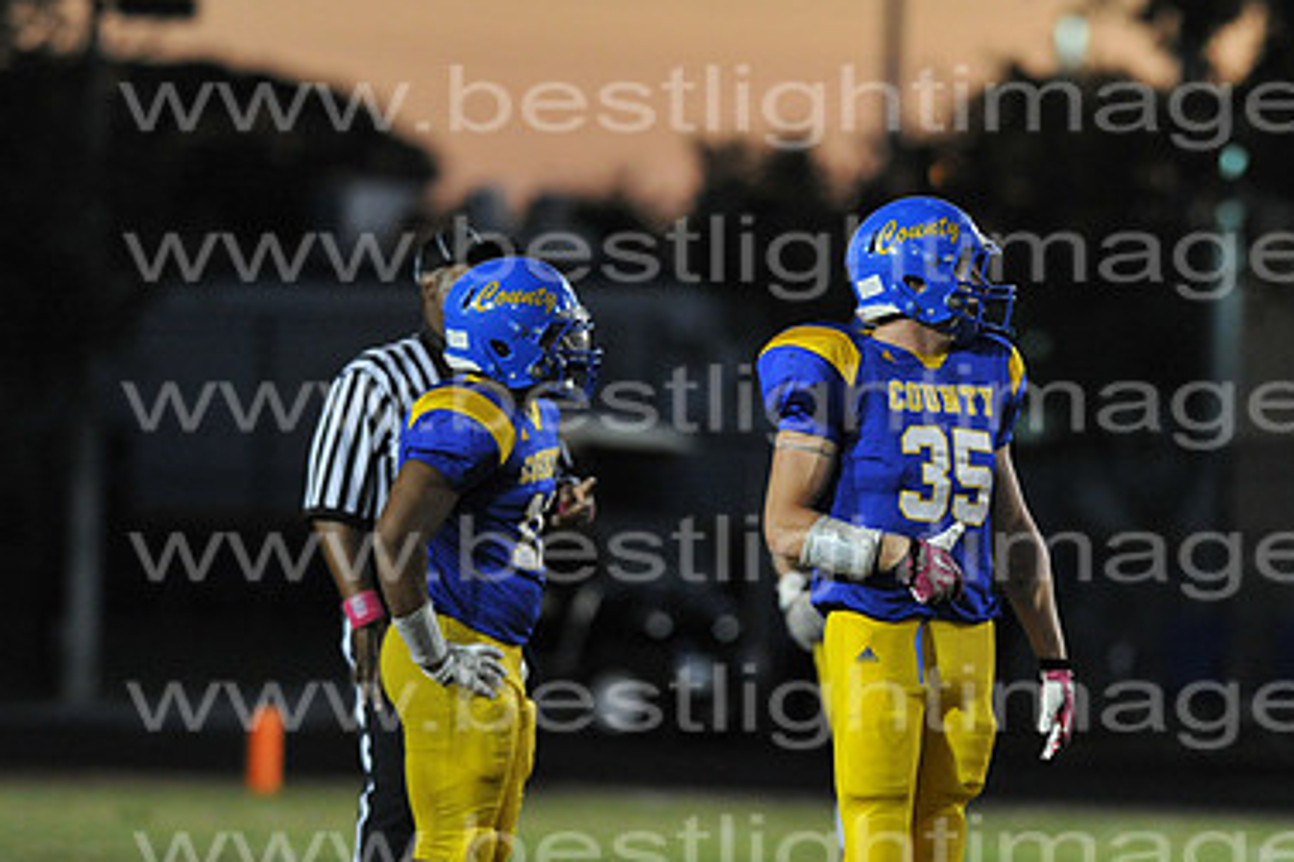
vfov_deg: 3.0
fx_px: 16562
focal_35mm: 461
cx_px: 910
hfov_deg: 4.5
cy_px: 632
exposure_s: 1/500
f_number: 4
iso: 5000
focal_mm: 300
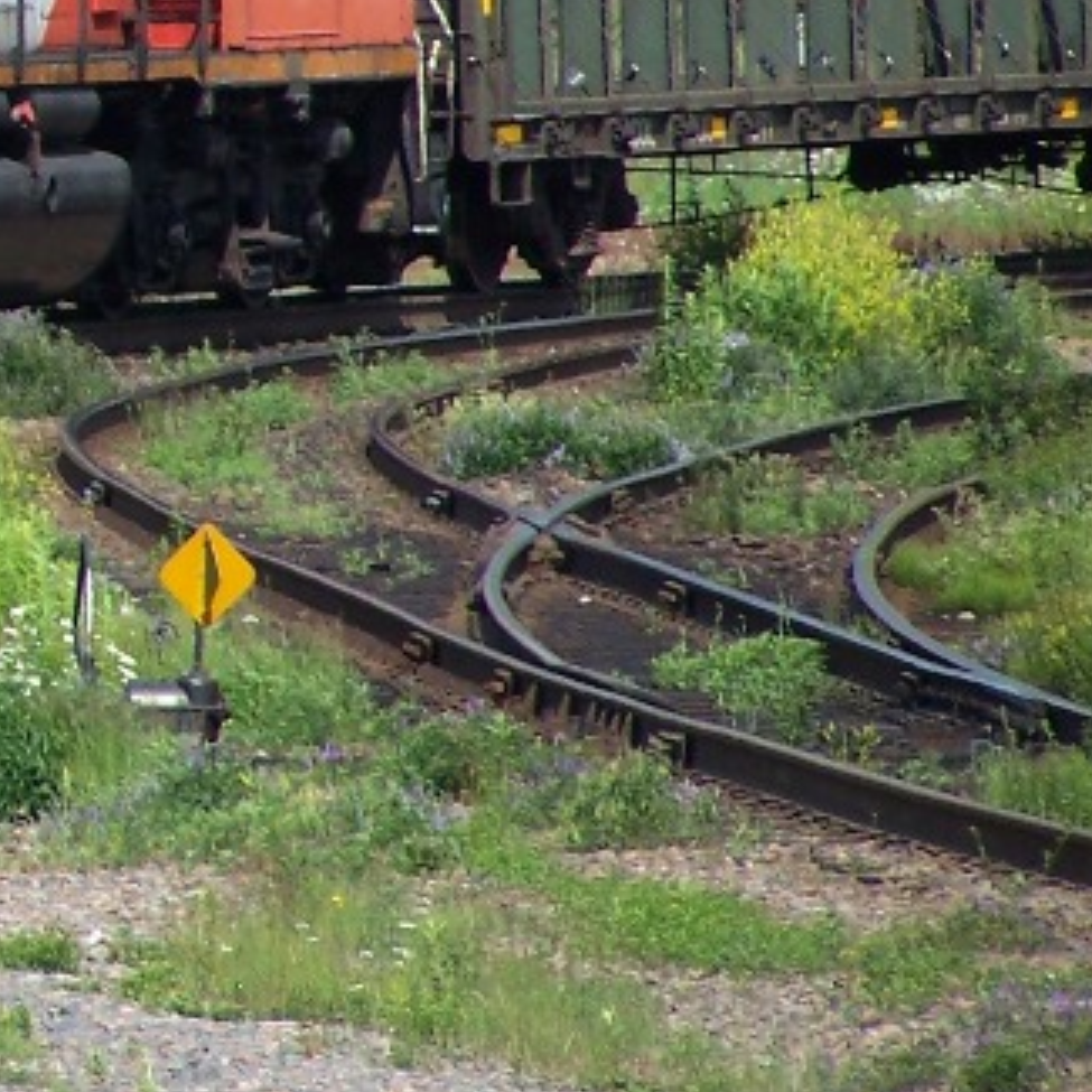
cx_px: -622
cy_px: -30
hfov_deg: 2.0
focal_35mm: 883
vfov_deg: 2.0
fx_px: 31515
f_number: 3.6
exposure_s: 1/1000
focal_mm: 52.6
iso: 80
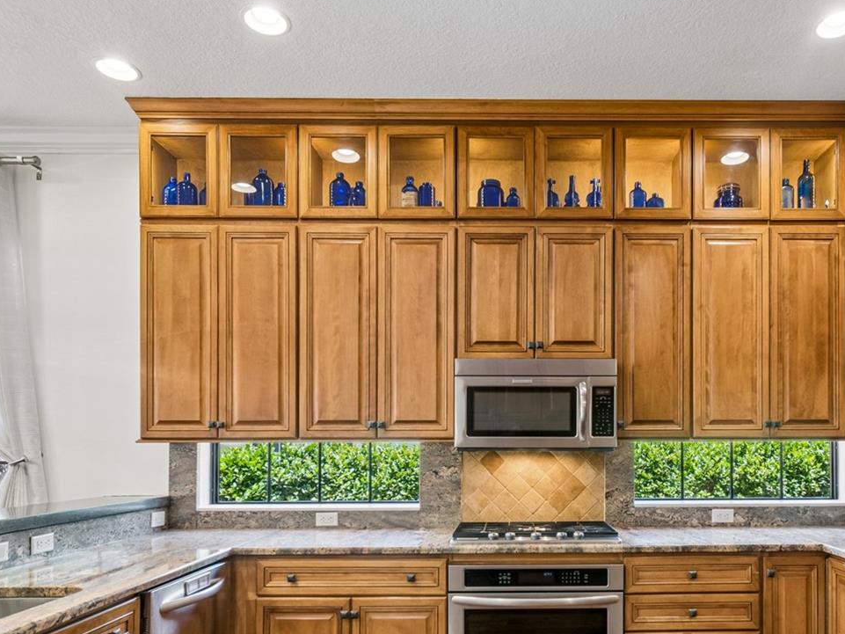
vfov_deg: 54.8
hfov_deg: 70.4
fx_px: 586
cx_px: 529
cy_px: 455
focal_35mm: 24
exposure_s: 1/10
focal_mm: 10
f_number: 7.1
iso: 100
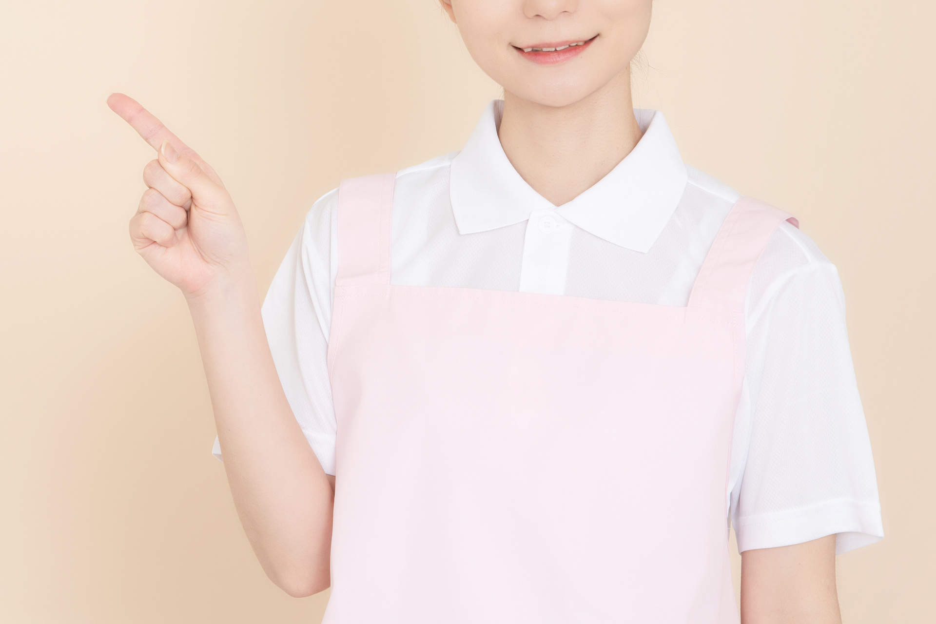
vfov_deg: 18.2
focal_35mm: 75
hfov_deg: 27.0
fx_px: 1950
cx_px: 468
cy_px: 312
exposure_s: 1/125
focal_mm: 75
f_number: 9
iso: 100
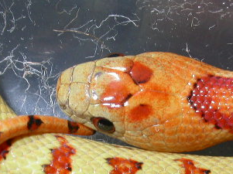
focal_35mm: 198
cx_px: 140
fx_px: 1331
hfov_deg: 10.0
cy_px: 173
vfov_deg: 7.5
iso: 100
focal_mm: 19.3
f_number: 7.7
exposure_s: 1/125
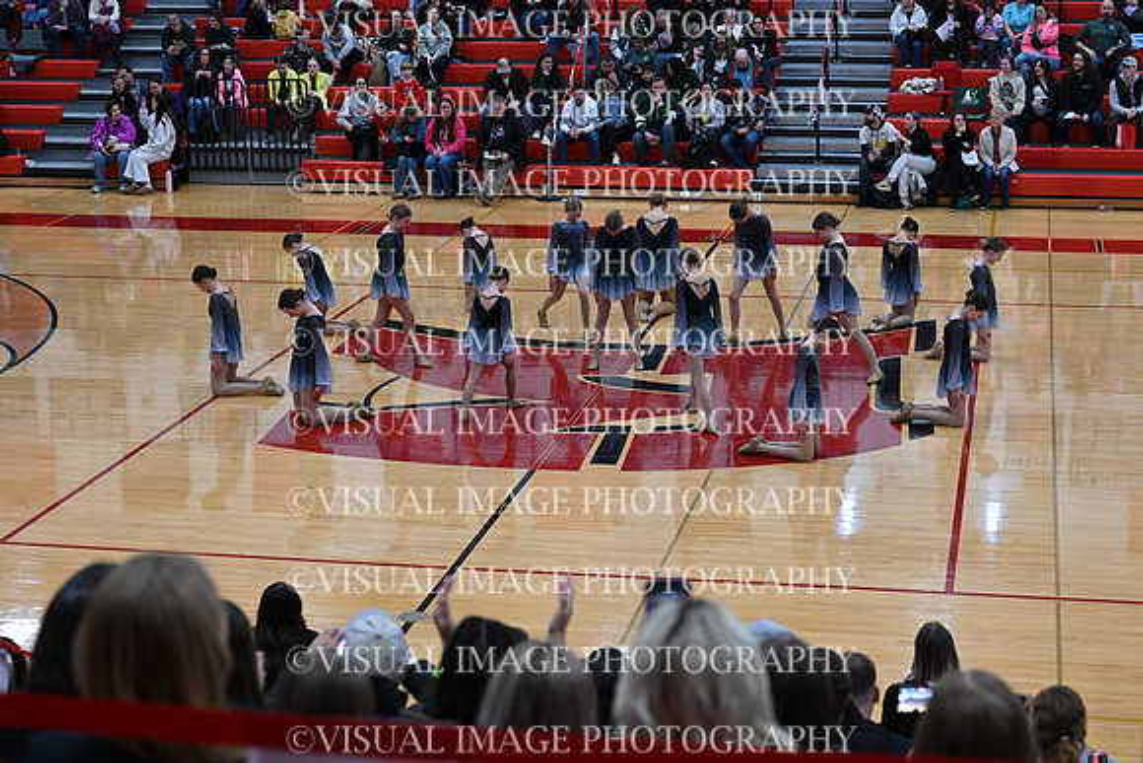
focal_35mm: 70
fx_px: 2223
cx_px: 572
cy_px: 382
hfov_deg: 28.8
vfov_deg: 19.5
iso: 4000
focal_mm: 70
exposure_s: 1/400
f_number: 4
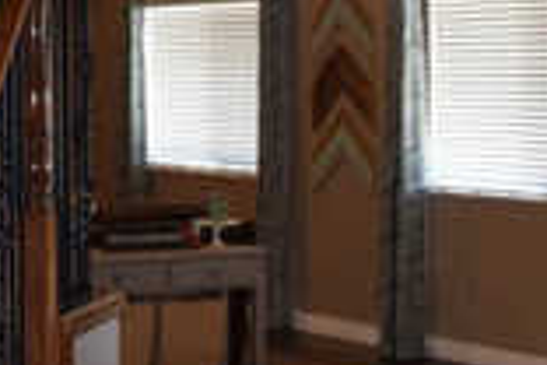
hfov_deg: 17.0
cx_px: -221
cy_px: 42
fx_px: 1686
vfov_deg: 12.3
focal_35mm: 111
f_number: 4.5
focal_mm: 18
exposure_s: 1/80
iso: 800
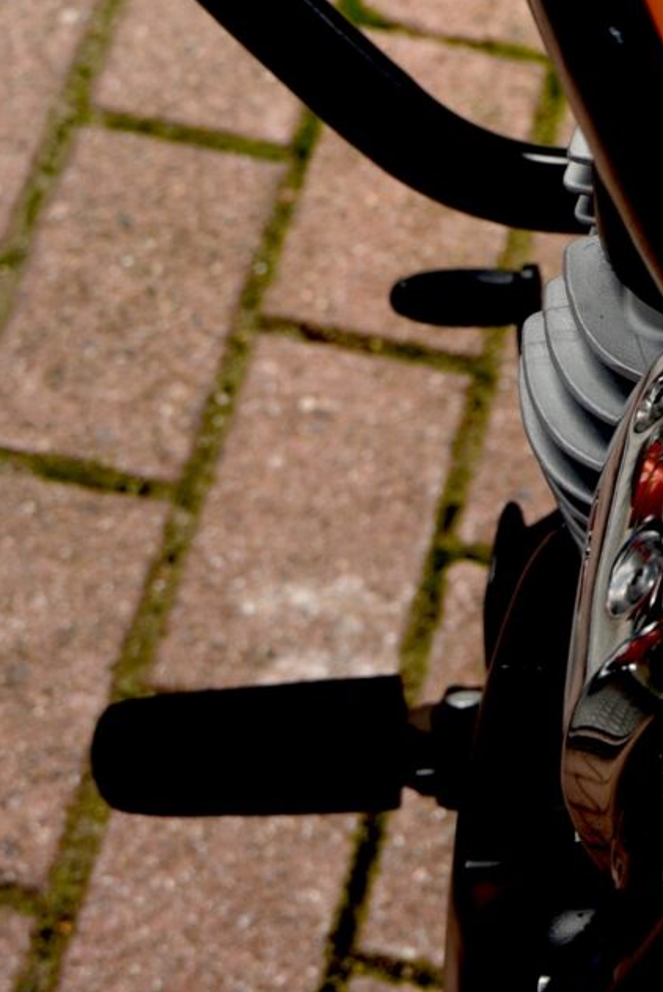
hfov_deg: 8.2
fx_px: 4470
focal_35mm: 162
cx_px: 1137
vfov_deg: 12.2
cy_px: -381
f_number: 5
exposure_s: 1/100
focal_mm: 40
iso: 200
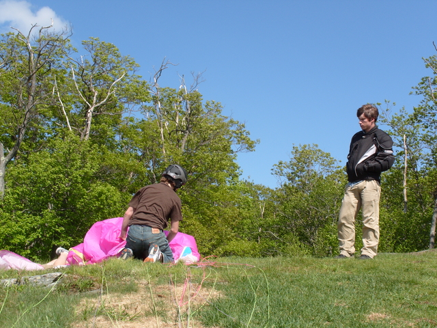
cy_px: 164
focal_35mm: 50
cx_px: 218
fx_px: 631
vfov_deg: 29.1
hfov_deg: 38.2
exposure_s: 1/350
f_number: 6.2
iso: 80
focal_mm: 11.1
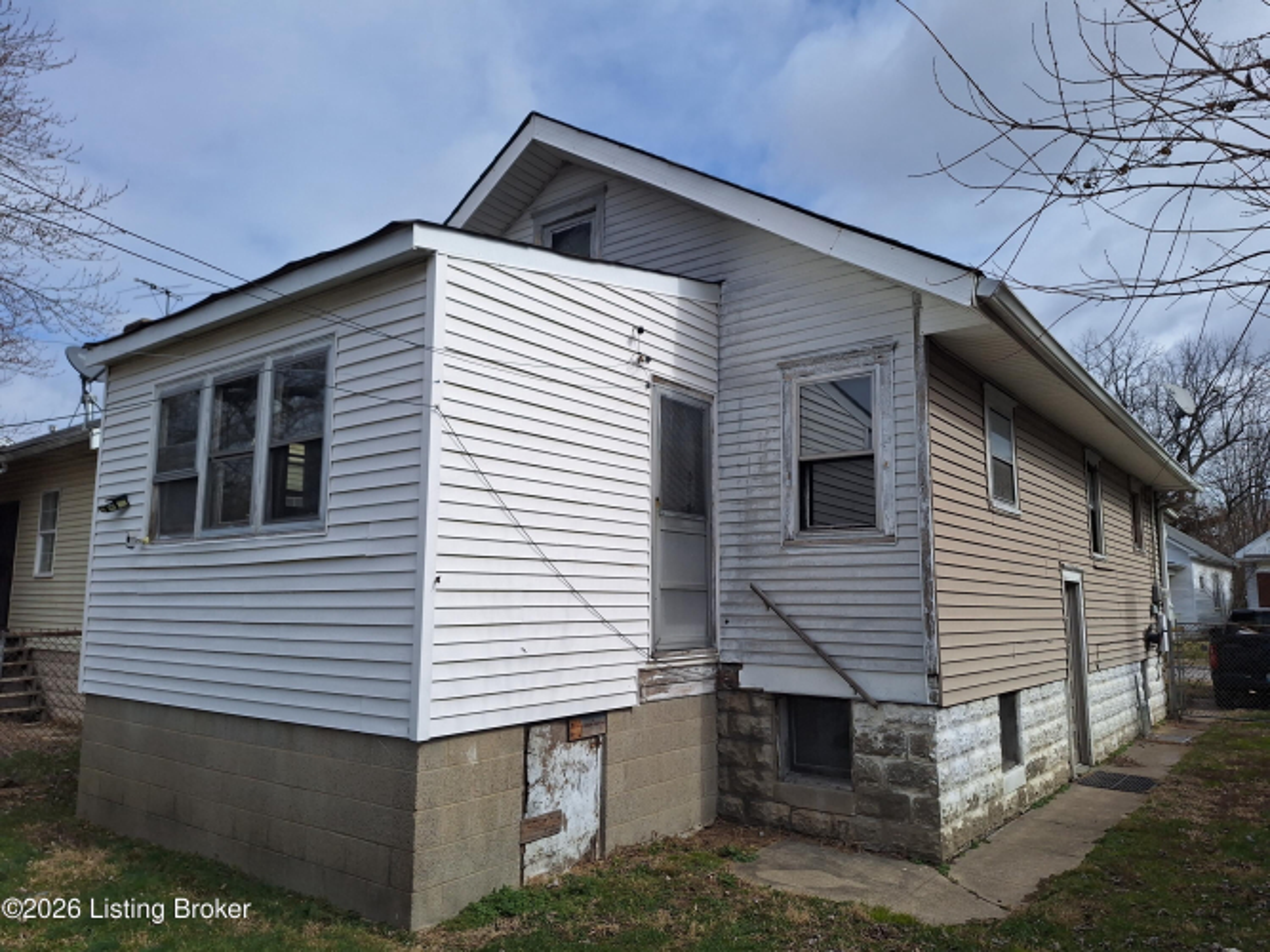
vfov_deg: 58.9
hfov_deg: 73.9
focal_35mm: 23
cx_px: 635
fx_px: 844
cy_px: 476
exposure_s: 1/3968
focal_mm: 5.54
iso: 25
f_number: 1.8
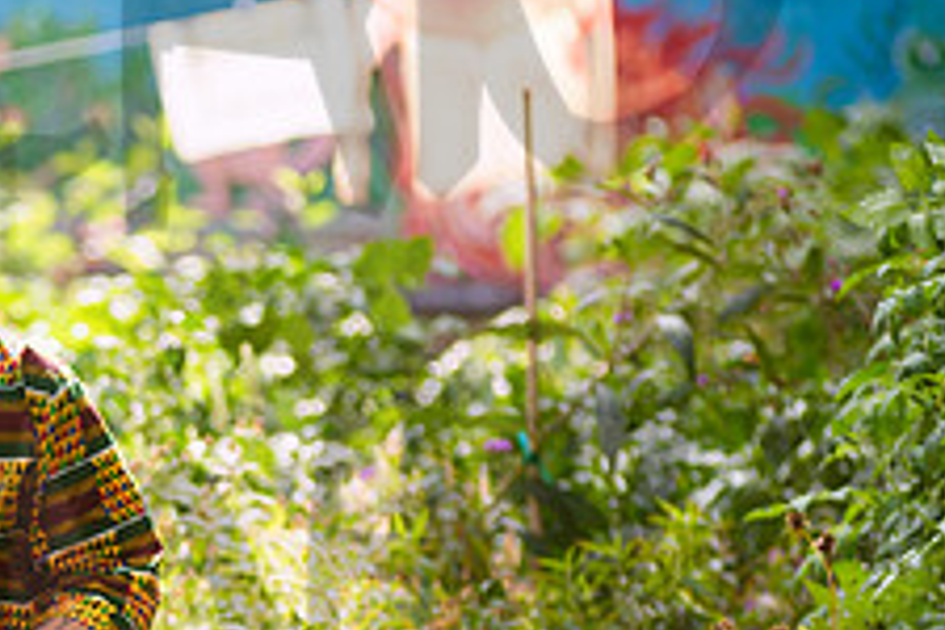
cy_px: 519
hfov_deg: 5.1
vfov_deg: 3.4
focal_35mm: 399
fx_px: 10473
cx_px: -139
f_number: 3.5
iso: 200
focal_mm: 155
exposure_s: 1/400
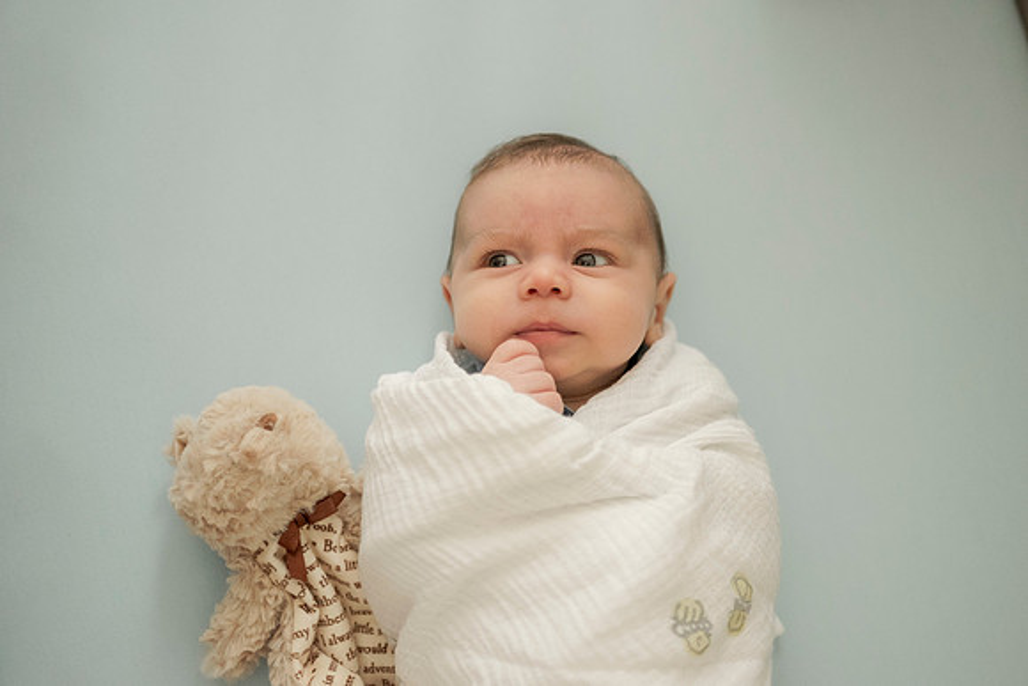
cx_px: 585
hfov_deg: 47.0
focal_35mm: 41
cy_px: 322
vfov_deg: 32.4
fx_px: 1179
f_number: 1.8
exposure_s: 1/160
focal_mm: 35
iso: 800
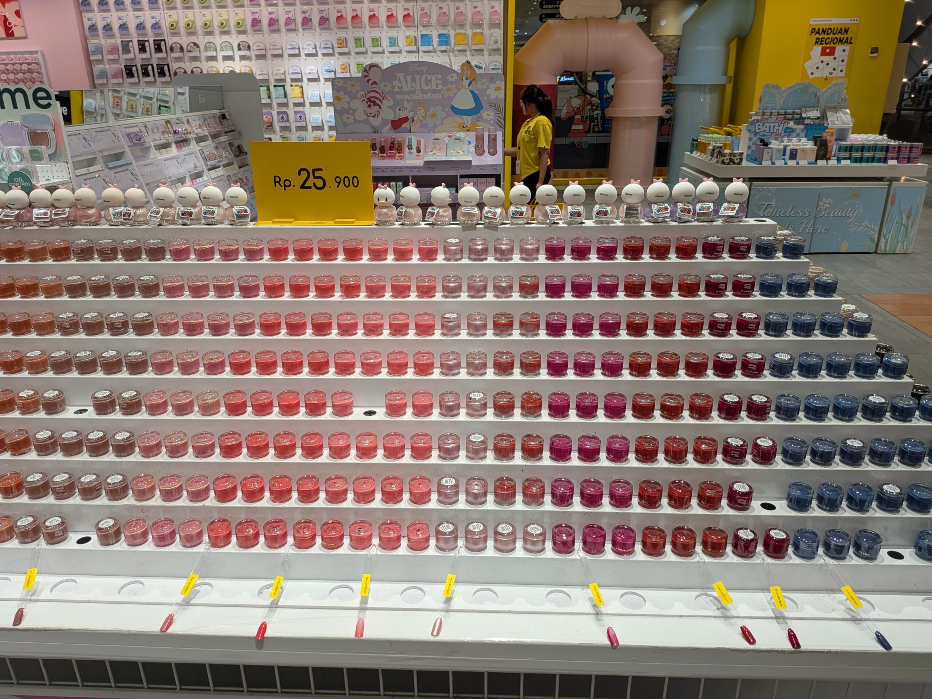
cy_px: 350
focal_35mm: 24
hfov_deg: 71.6
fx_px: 646
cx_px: 466
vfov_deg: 56.8
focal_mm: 4.53
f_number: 1.7
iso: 48
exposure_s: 1/209
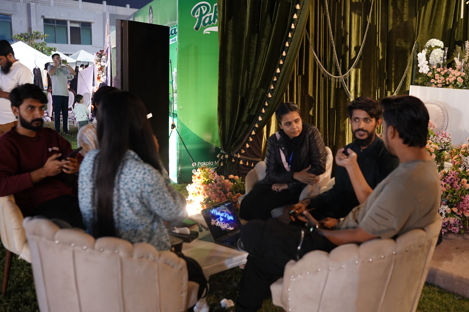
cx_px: 234
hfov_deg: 54.4
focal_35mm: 35
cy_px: 156
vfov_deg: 37.9
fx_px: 456
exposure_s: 1/100
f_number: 2.5
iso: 2500
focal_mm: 35
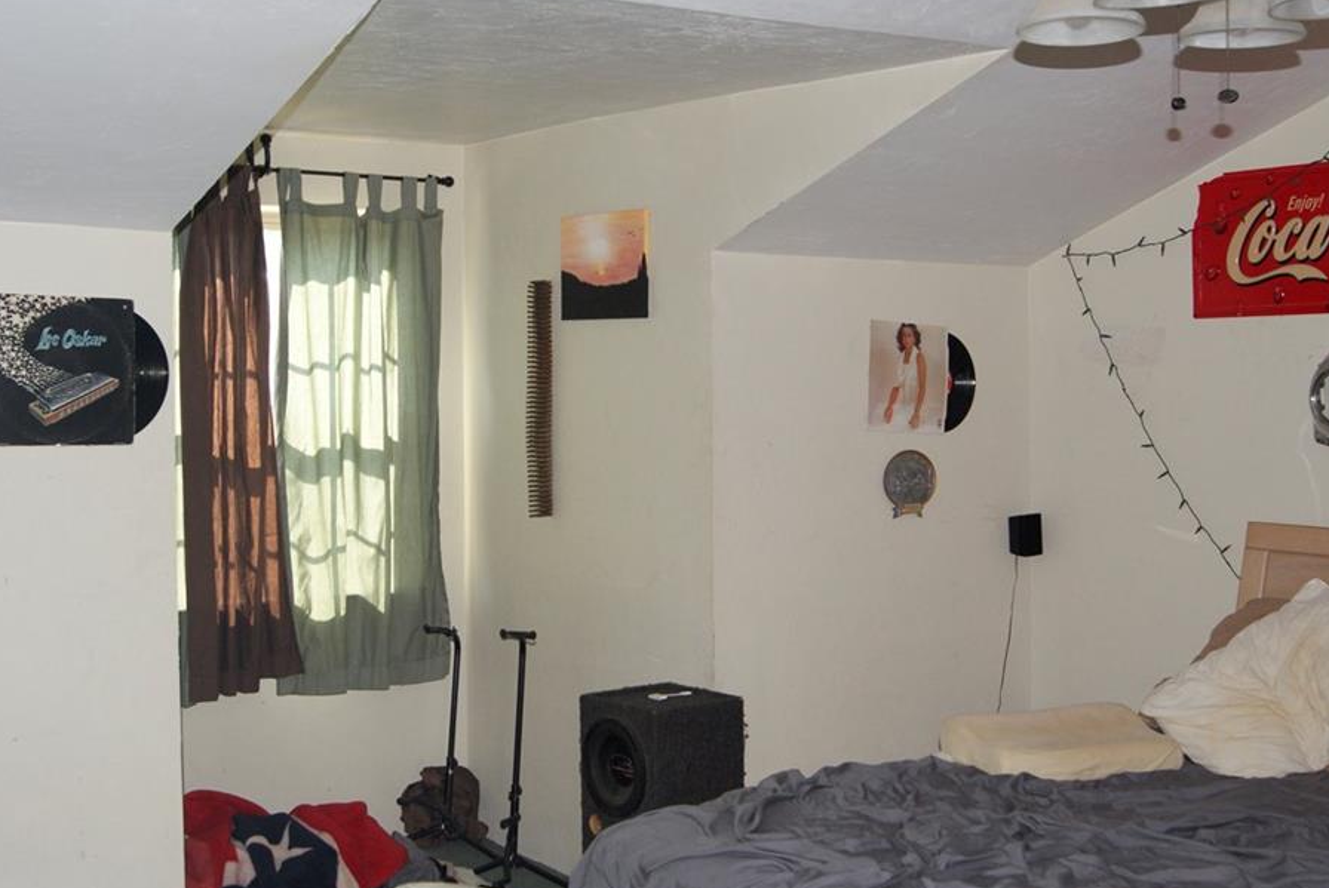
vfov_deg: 28.1
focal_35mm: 48
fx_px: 1773
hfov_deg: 41.1
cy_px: 397
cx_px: 656
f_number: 5.6
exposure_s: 1/60
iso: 400
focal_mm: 28
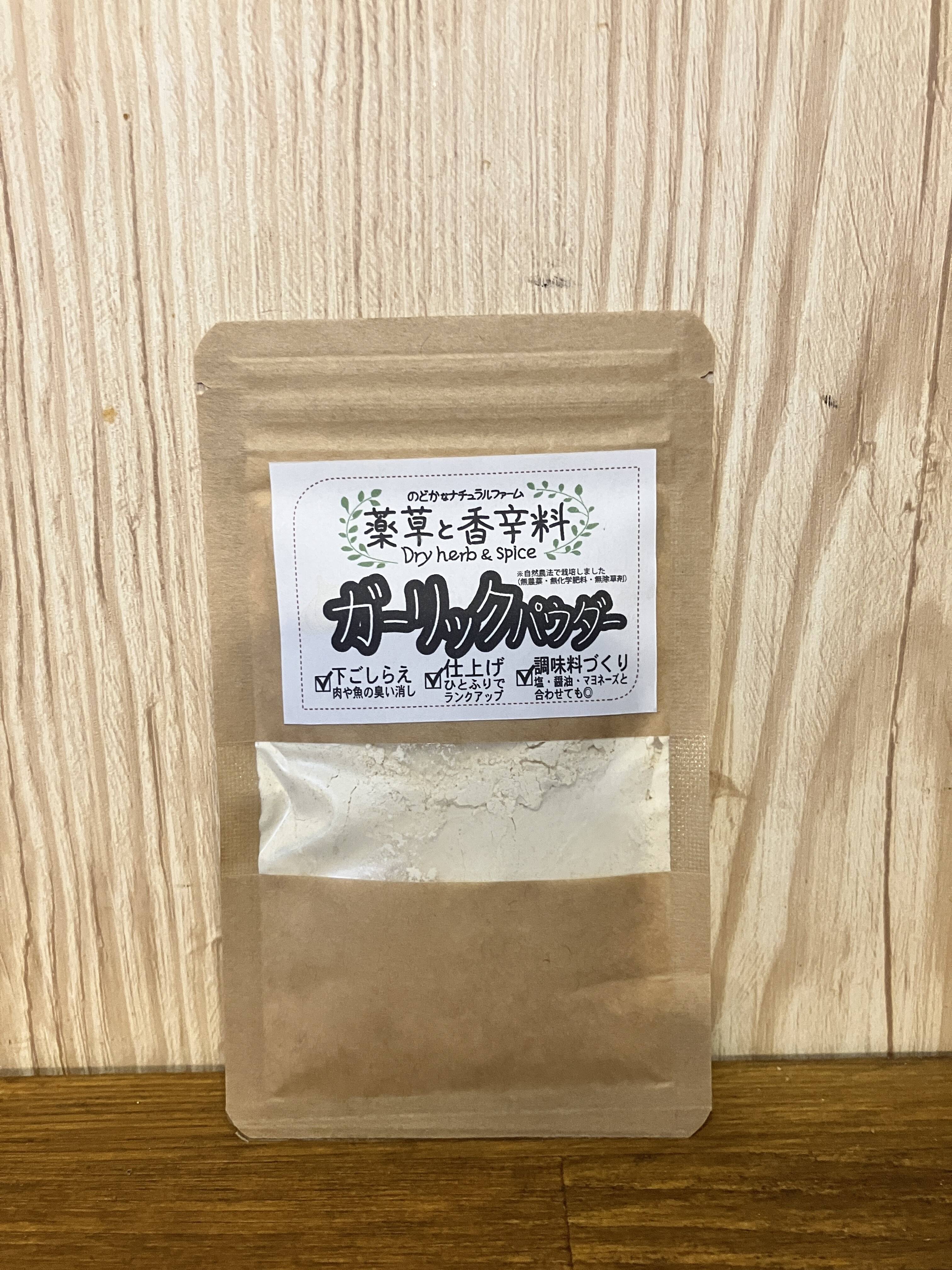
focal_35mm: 28
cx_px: 476
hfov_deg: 49.7
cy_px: 635
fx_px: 1027
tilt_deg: -15.0
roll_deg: +0.1
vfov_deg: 63.4
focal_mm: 3.99
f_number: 1.8
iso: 320
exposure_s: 1/60
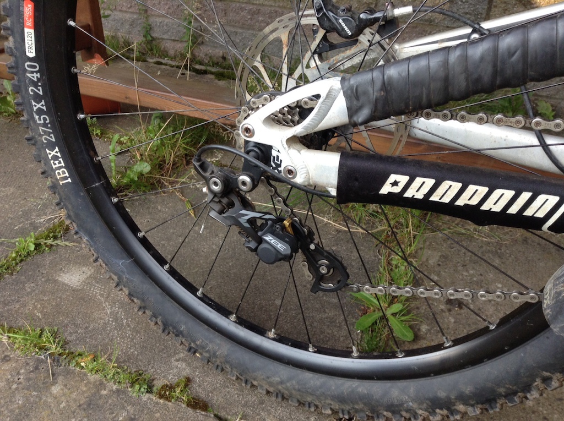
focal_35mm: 33
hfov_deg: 55.4
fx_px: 537
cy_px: 210
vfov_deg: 42.8
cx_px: 282
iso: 40
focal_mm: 3.3
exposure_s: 1/60
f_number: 2.4
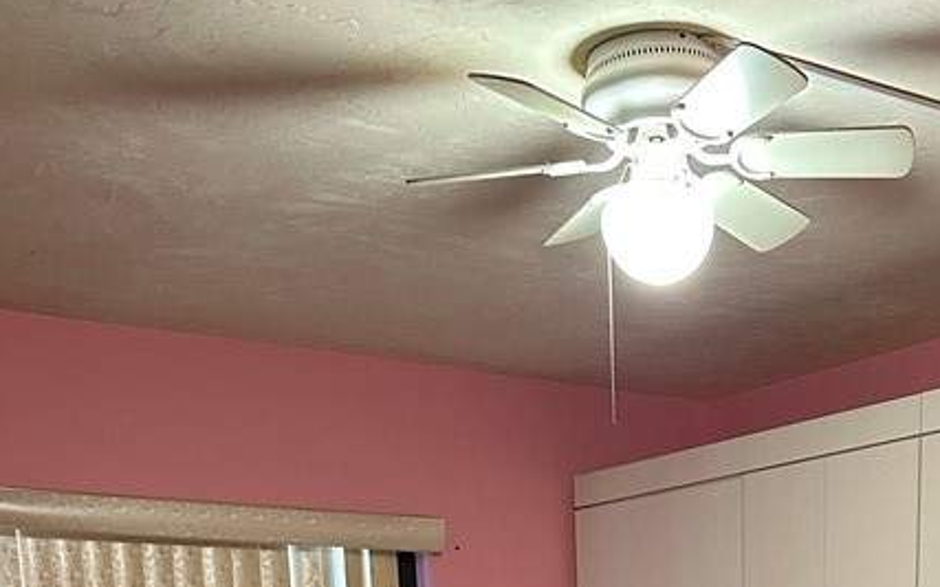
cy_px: 1077
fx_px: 1563
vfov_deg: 17.2
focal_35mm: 61
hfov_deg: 32.9
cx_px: 700
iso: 400
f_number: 1.78
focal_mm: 6.86
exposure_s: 1/60
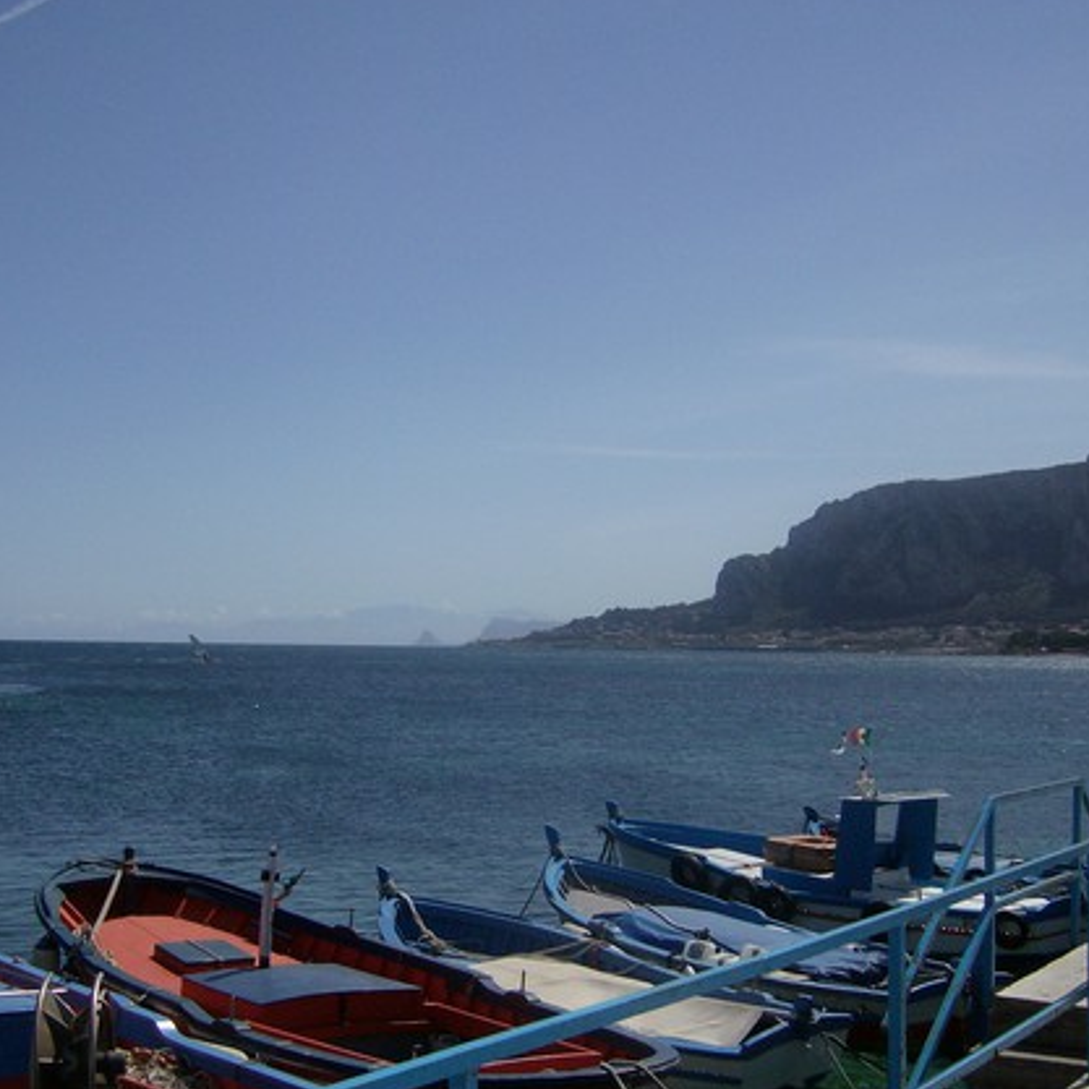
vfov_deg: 36.8
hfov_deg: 36.6
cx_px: 428
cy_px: 582
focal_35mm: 46
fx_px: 1637
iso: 100
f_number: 4.7
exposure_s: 1/1613
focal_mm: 6
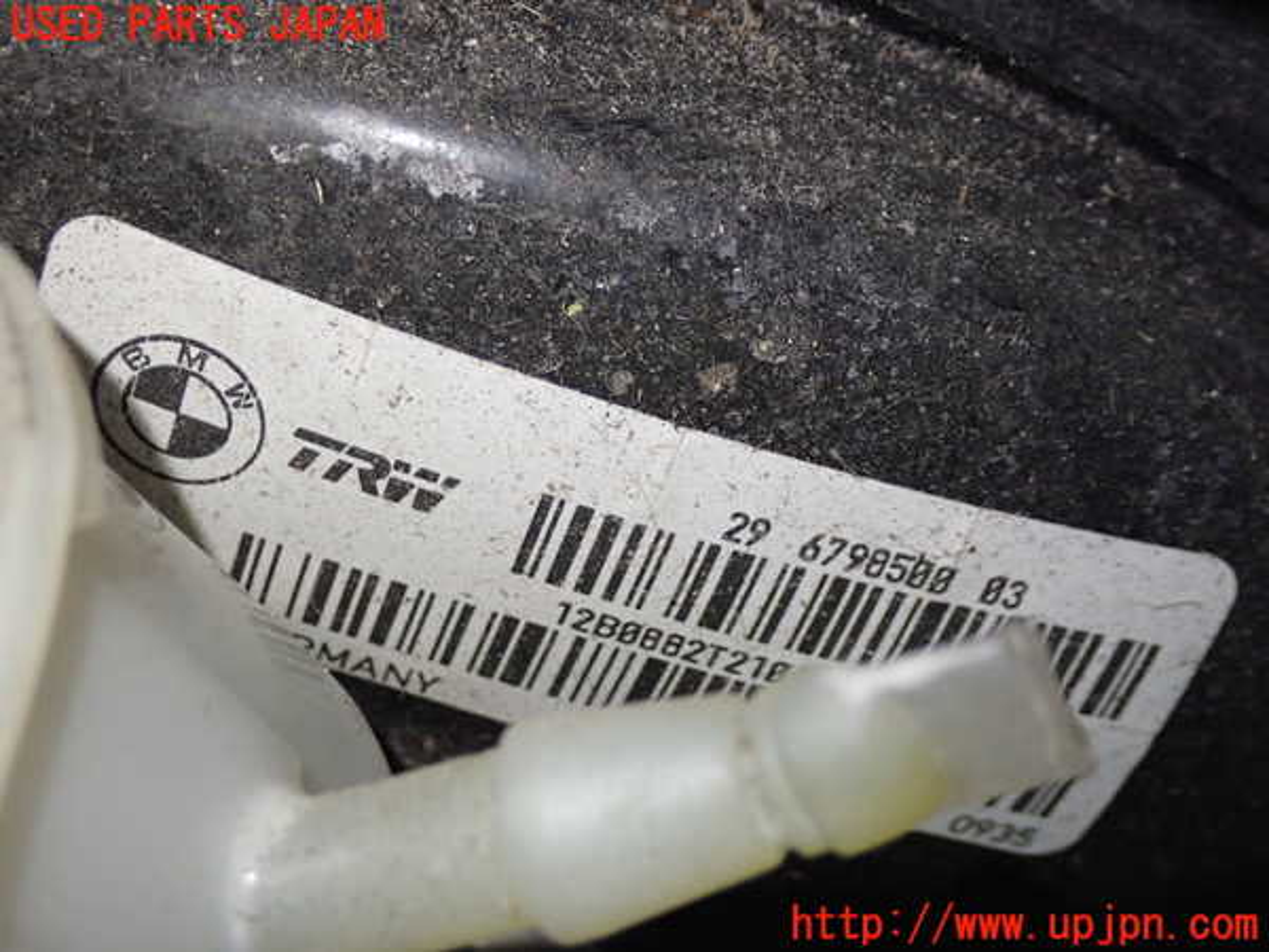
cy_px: 476
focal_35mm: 58
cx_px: 634
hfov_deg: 33.2
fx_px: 2126
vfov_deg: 25.2
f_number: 3.5
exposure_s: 1/60
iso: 640
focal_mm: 10.35
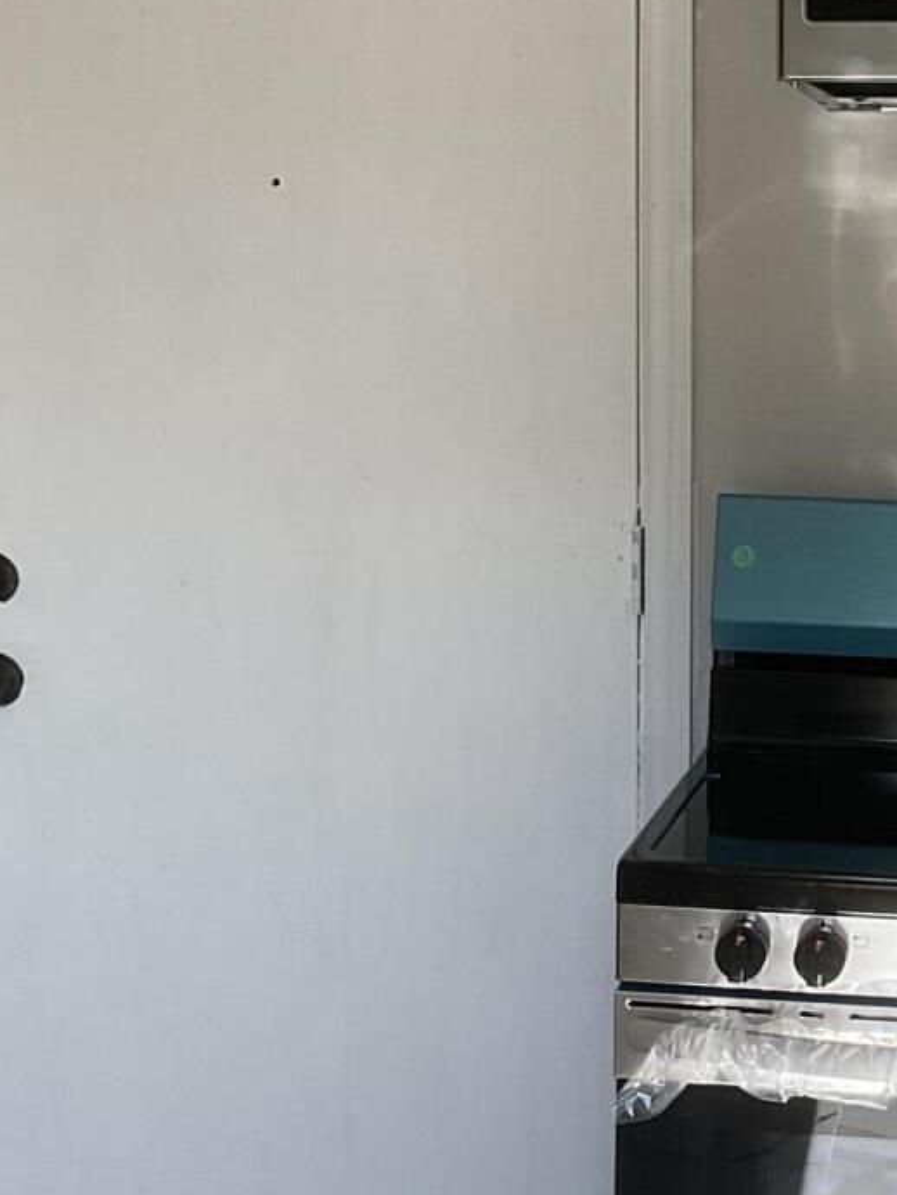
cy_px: 712
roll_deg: -0.3
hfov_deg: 17.3
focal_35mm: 84
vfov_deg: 23.2
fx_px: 2900
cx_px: 814
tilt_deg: -7.8
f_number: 1.8
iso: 25
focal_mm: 3
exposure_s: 1/120
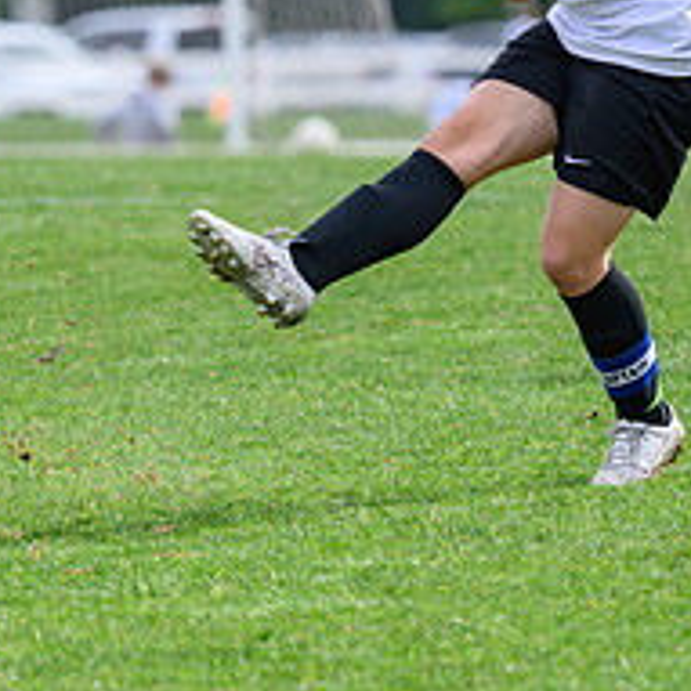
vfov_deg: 2.0
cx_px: -90
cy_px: 185
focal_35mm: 886
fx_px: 20010
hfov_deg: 2.0
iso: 1000
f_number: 6
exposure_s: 1/1250
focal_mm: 290
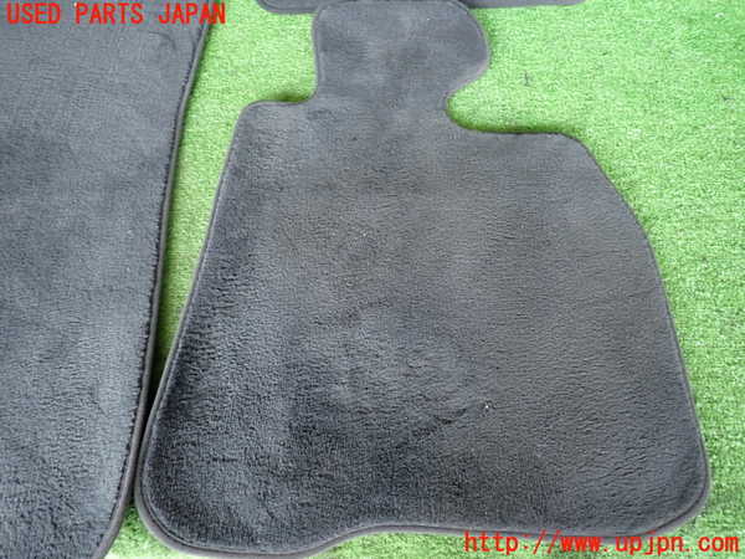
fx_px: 538
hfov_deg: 69.4
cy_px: 280
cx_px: 372
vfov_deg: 54.9
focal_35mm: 25
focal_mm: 4.5
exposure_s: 1/50
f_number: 2
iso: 200
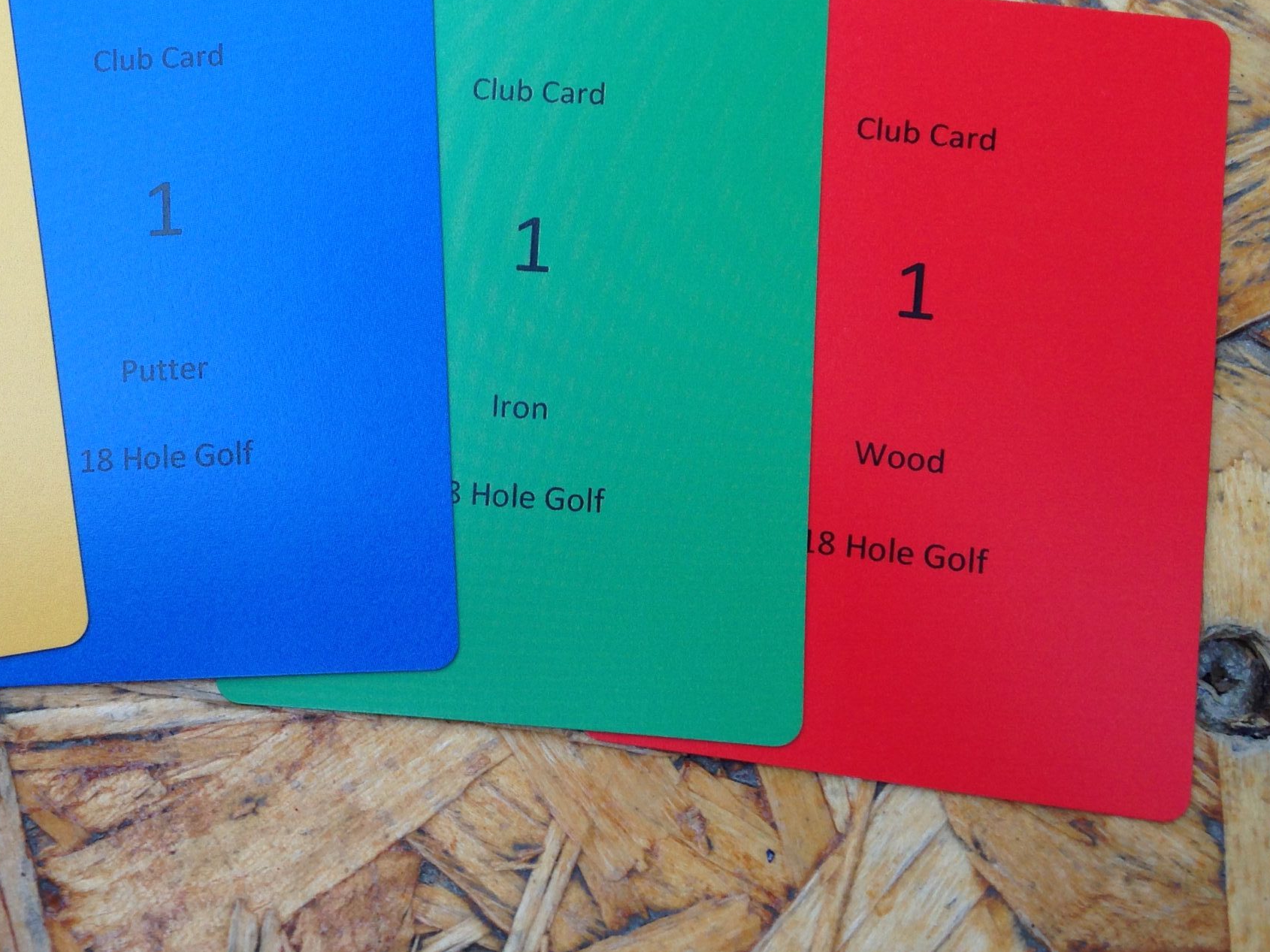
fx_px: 1834
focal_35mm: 50
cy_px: 434
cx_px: 376
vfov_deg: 29.1
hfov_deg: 37.6
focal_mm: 4.12
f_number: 2.4
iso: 50
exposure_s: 1/120
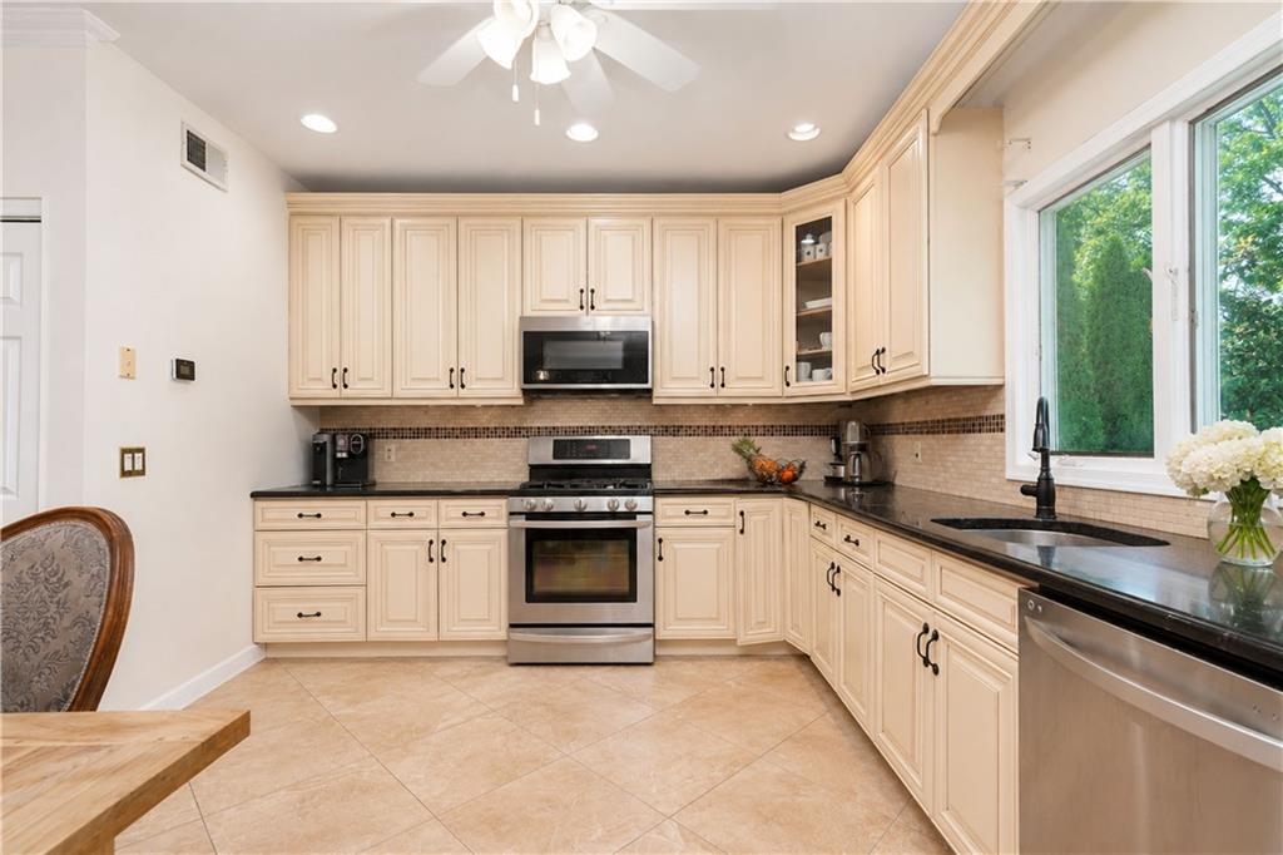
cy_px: 428
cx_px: 642
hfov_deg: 95.0
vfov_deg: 72.0
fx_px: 588
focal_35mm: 16
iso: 64
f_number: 5
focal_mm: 16.5
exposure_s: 1/50
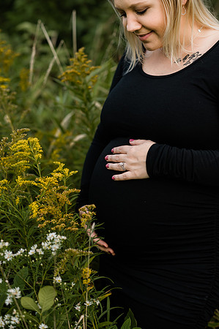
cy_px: 164
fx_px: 777
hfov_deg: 16.0
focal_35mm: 85
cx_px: 110
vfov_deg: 23.9
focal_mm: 85
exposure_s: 1/640
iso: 200
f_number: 2.8
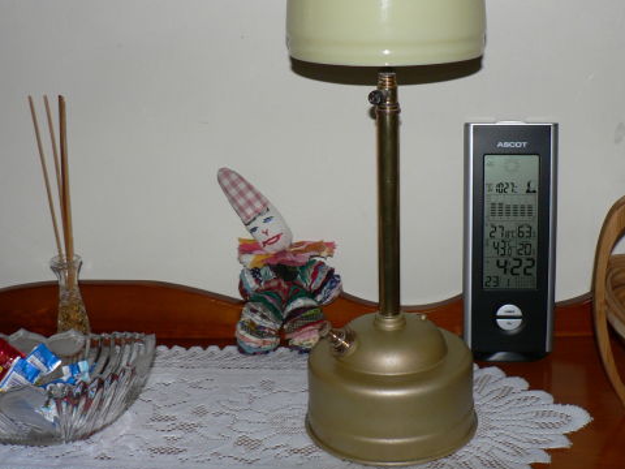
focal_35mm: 48
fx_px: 867
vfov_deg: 30.2
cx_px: 385
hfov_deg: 39.4
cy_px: 195
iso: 100
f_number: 2.8
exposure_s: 1/60
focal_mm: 6
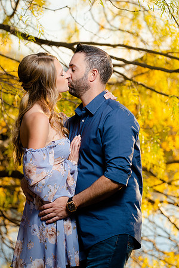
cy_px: 134
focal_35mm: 200
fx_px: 1492
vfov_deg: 10.3
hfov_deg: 6.9
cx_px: 90
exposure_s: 1/250
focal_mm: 200
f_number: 5
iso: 100
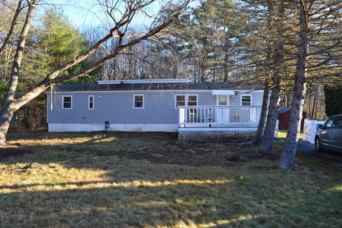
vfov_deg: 44.9
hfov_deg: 63.6
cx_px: 181
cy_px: 111
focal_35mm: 29
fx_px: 275
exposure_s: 1/100
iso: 400
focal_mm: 18
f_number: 9
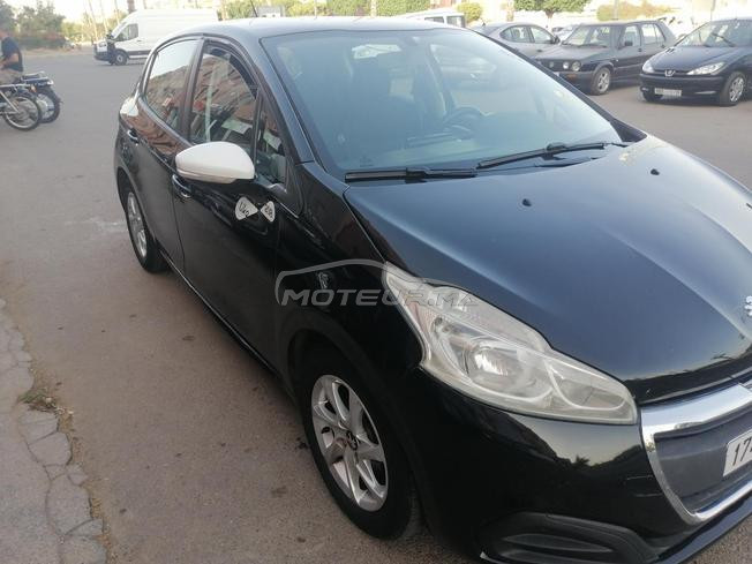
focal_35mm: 26
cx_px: 376
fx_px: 565
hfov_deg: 67.3
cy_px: 282
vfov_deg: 53.1
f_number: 1.8
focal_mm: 3.95
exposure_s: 1/267
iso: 50
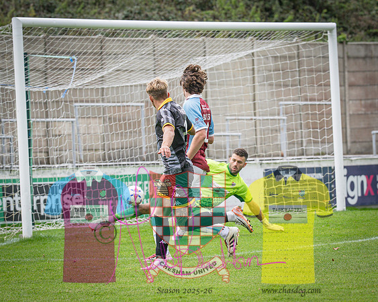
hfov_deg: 6.3
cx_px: 224
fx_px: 3431
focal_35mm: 307
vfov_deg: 5.0
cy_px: 177
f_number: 4
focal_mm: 135
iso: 400
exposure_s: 1/1000
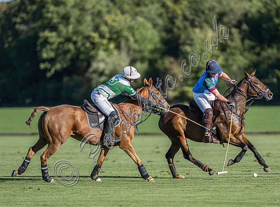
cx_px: 162
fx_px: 3077
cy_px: 105
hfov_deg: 5.2
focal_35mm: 382
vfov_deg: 3.9
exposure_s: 1/2000
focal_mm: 300
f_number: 3.2
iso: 160
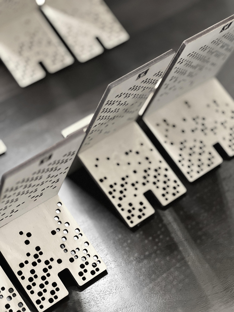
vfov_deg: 25.3
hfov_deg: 19.1
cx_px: 117
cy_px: 156
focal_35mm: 77
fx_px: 694
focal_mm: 9
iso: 500
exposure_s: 1/24
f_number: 2.8
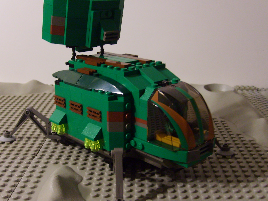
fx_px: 341
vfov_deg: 32.9
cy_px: 95
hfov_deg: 42.9
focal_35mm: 44
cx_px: 122
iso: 140
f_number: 2.8
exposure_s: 1/20
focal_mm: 5.8
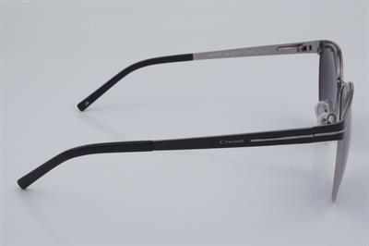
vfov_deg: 18.2
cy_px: 123
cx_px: 184
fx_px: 768
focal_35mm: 75
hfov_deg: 27.0
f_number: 32
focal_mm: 50
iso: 100
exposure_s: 1/4
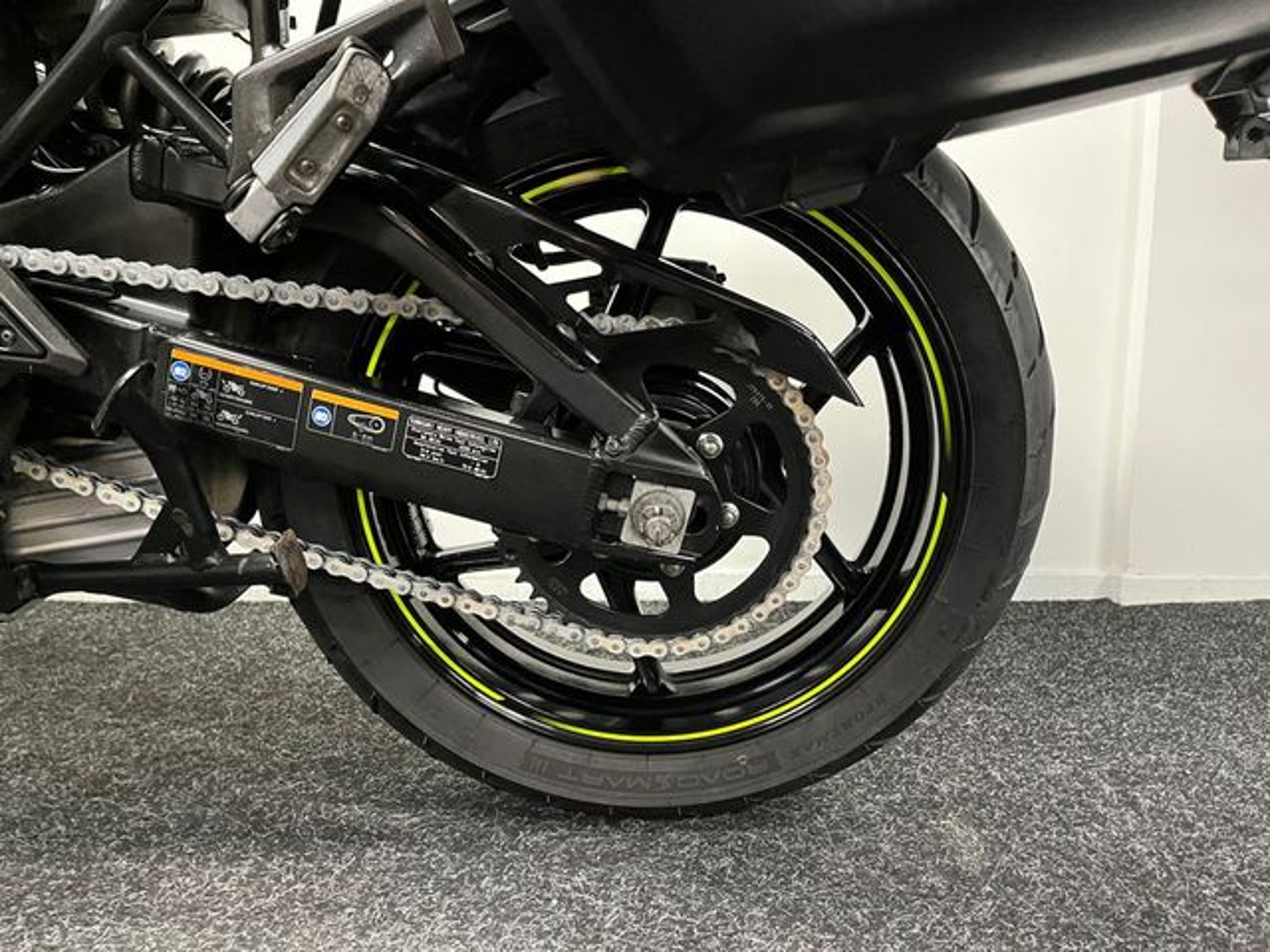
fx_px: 954
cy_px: 476
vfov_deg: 53.1
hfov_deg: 67.3
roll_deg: +0.3
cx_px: 635
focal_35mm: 26
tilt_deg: -12.4
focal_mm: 5.1
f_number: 1.6
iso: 500
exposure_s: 1/33
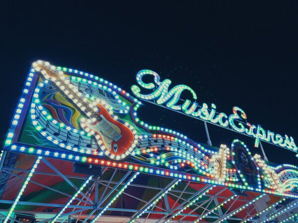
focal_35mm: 26
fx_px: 224
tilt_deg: +38.9
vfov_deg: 53.1
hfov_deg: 67.3
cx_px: 149
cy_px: 112
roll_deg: +7.1
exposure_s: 1/60
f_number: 1.6
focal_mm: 5.96
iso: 125
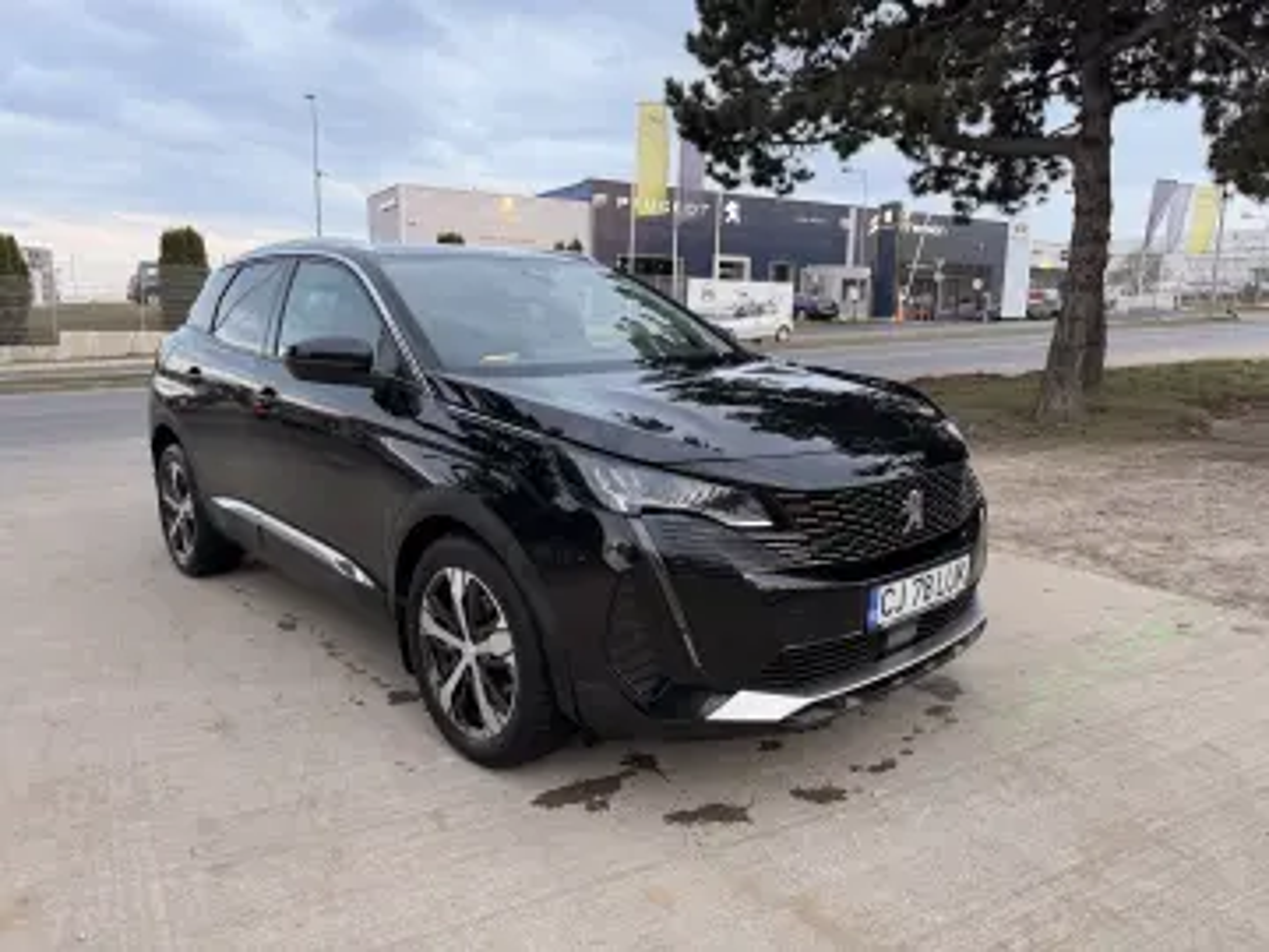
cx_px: 634
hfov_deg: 71.6
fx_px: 880
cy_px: 476
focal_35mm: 24
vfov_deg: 56.8
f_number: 1.78
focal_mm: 6.76
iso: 200
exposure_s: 1/85
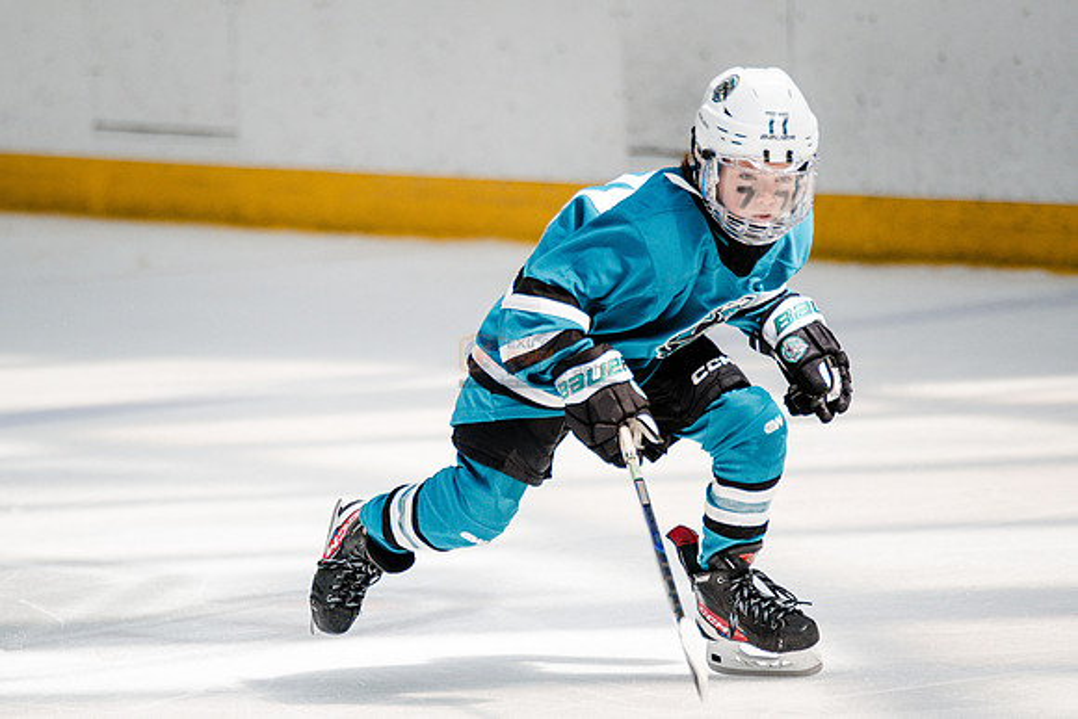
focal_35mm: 393
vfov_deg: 3.5
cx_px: 471
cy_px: 497
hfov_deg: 5.2
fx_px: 11758
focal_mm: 261
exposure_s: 1/3200
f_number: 3.2
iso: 1250
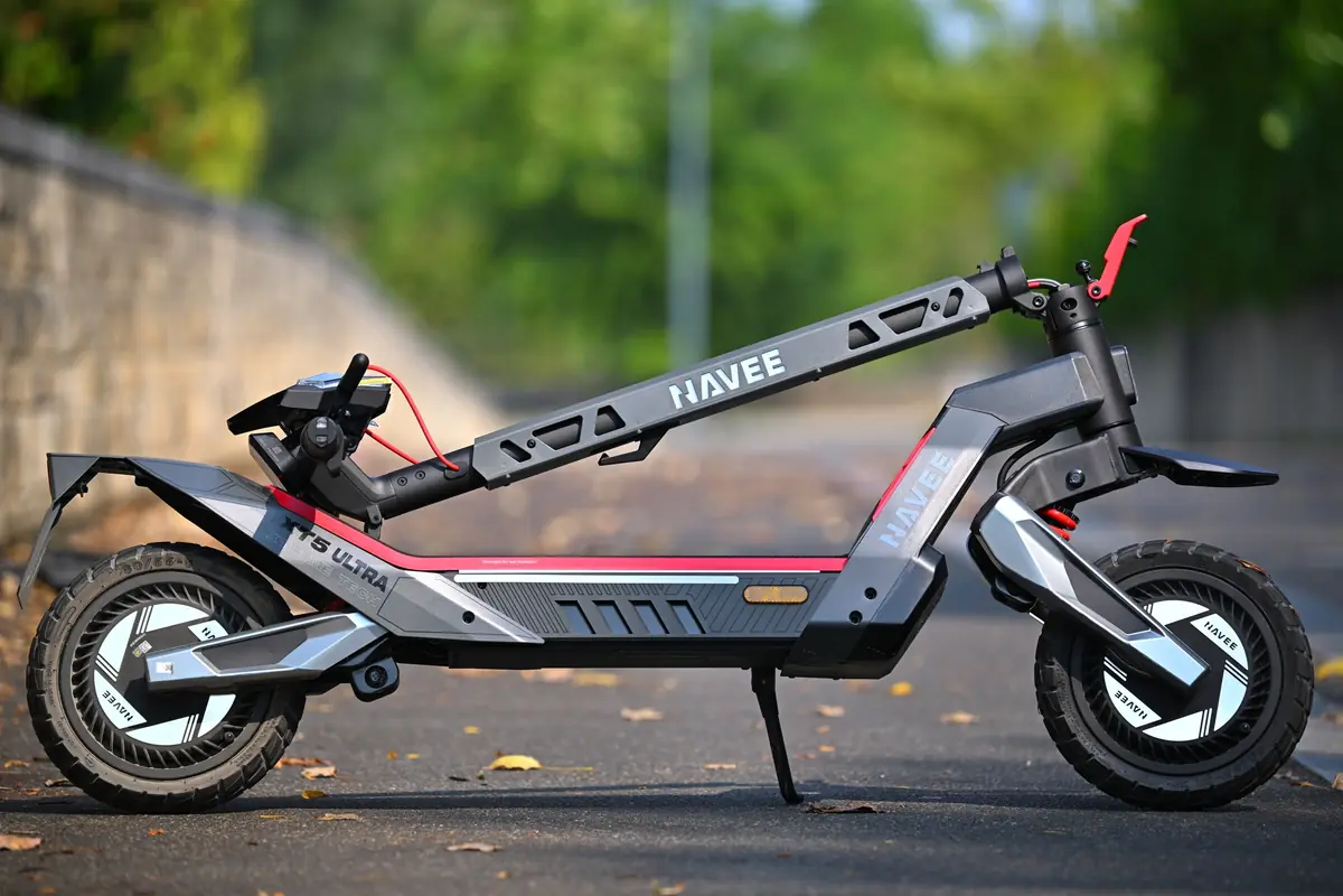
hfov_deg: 7.9
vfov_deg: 5.3
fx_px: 9699
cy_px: 448
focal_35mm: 260
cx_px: 672
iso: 90
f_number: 5
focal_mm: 260
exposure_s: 1/125
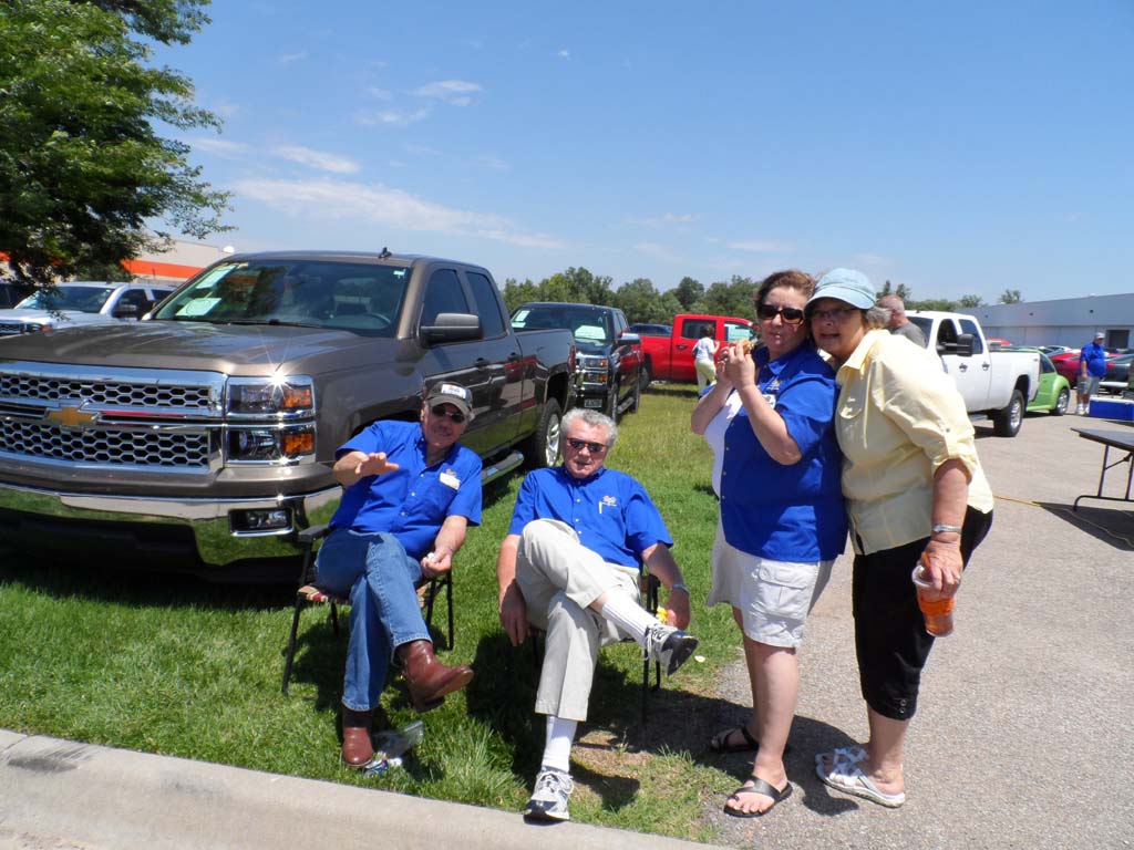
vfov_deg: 56.8
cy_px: 425
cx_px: 567
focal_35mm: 24
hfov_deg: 71.6
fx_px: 786
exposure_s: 1/500
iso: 80
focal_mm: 4
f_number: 4.5
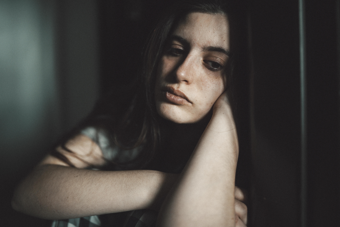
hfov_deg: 54.4
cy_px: 114
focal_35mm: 35
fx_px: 331
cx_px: 170
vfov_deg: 37.9
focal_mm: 35
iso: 500
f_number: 1.4
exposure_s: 1/160
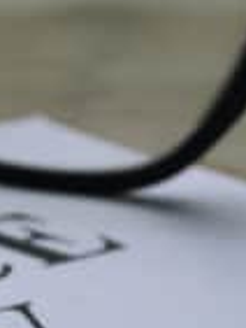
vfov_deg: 7.6
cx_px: -341
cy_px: 464
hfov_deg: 5.6
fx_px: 2432
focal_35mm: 257
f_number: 5.6
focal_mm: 22
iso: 200
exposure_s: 1/500
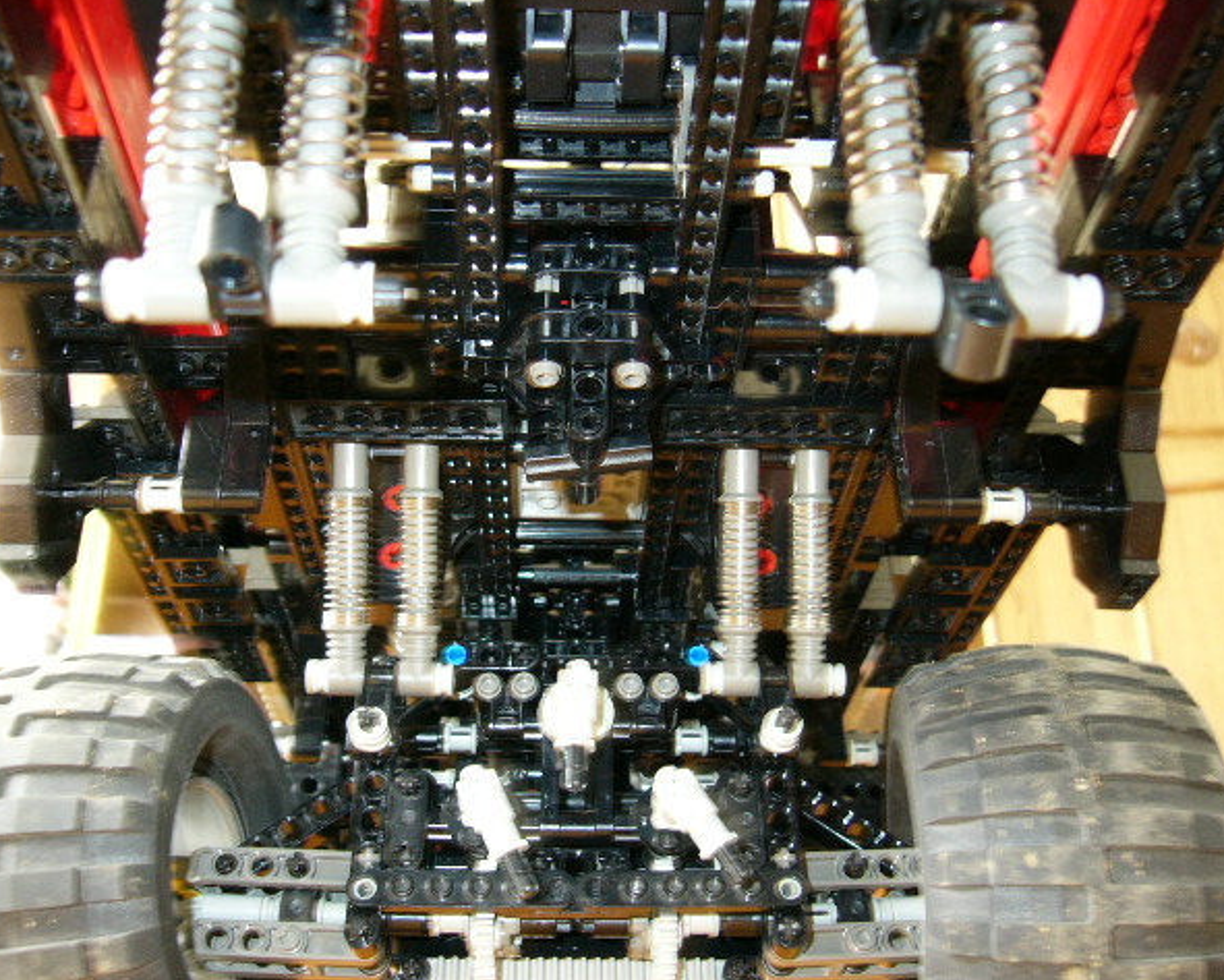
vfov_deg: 40.1
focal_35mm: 37
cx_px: 574
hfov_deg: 49.0
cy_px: 485
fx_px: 1341
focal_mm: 5.8
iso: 100
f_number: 2.8
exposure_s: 1
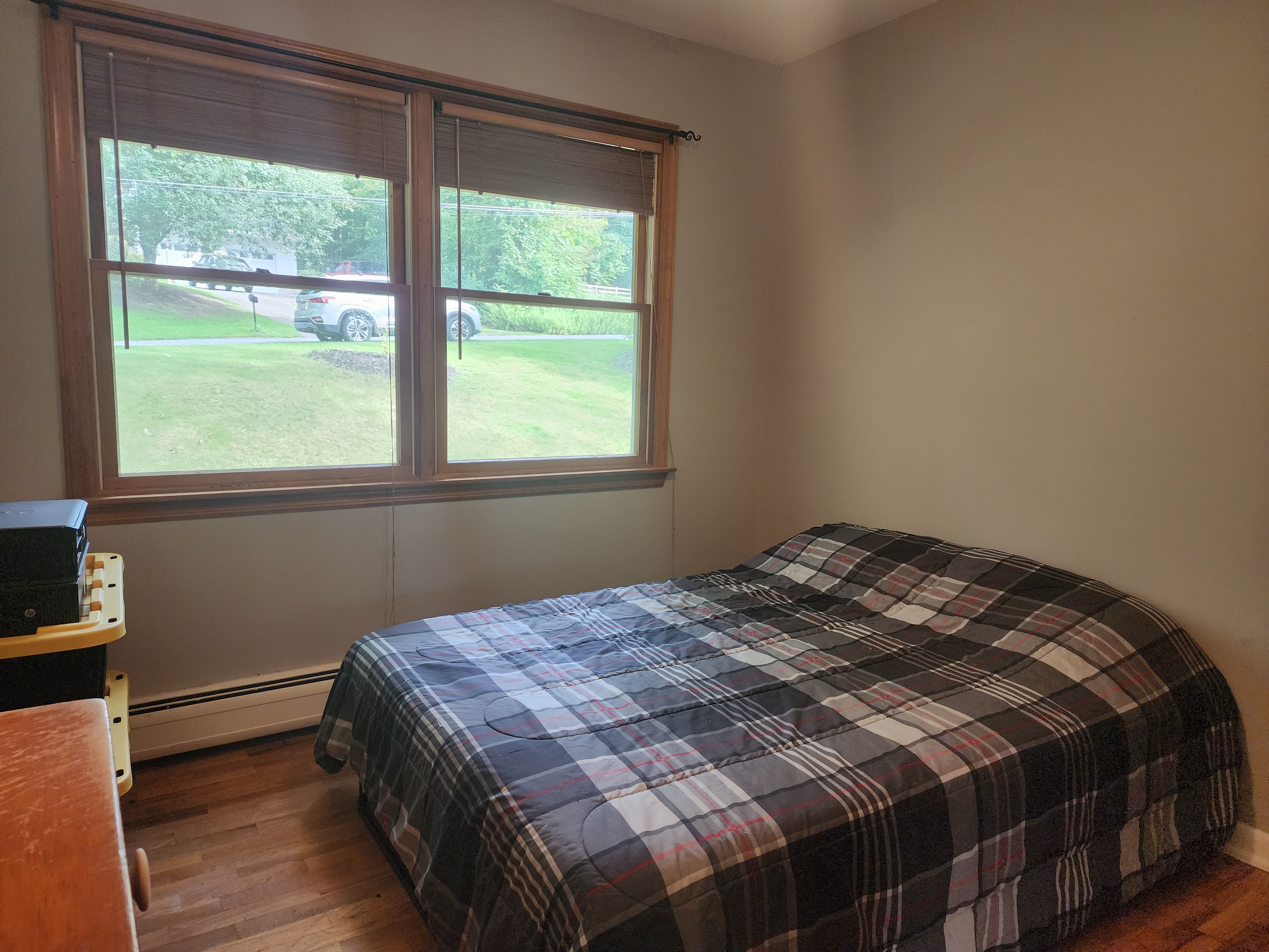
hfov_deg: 73.9
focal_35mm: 23
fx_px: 843
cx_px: 634
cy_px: 476
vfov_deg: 58.9
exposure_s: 1/120
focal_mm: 6.4
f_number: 1.8
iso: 320
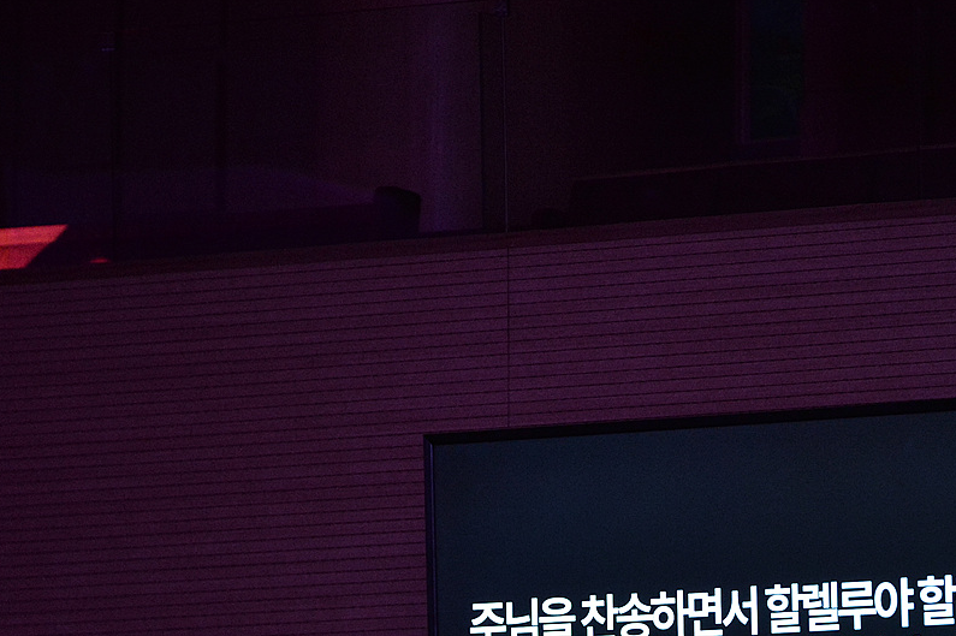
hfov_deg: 5.9
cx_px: 775
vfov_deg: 4.0
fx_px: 9209
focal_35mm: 347
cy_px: 624
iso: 3200
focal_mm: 170
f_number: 2.8
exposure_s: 1/200
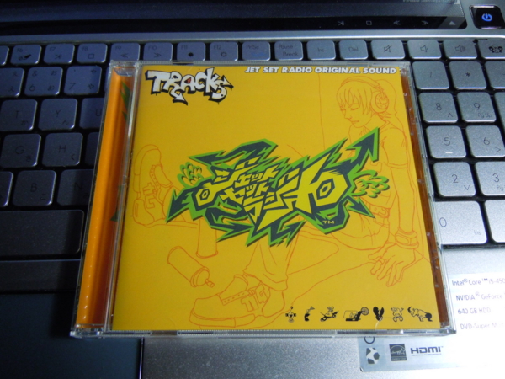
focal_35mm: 30
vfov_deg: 46.8
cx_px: 252
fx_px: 438
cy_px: 190
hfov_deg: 60.0
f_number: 3.5
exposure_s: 1/25
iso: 400
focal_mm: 5.4
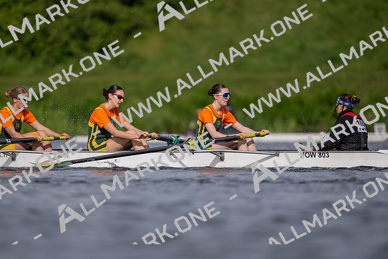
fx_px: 6468
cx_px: 194
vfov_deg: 2.3
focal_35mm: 600
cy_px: 130
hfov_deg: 3.4
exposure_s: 1/2500
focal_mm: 600
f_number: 4
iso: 220
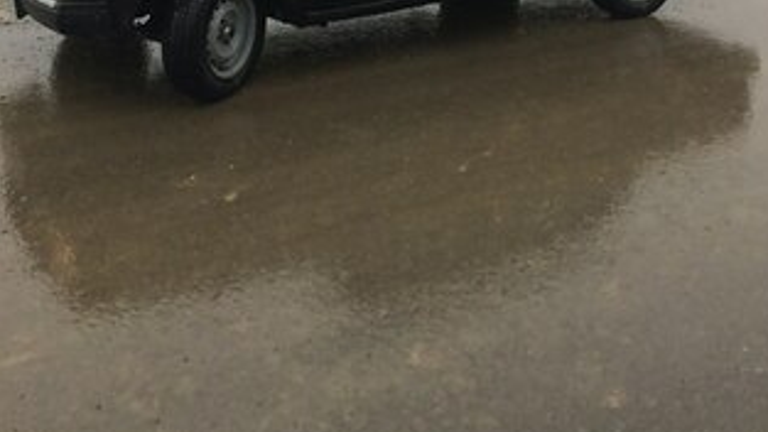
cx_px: 375
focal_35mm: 50
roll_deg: +1.9
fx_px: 1018
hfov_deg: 41.3
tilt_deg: -14.4
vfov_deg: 22.0
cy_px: -101
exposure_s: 1/100
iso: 50
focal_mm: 4.15
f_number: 2.2
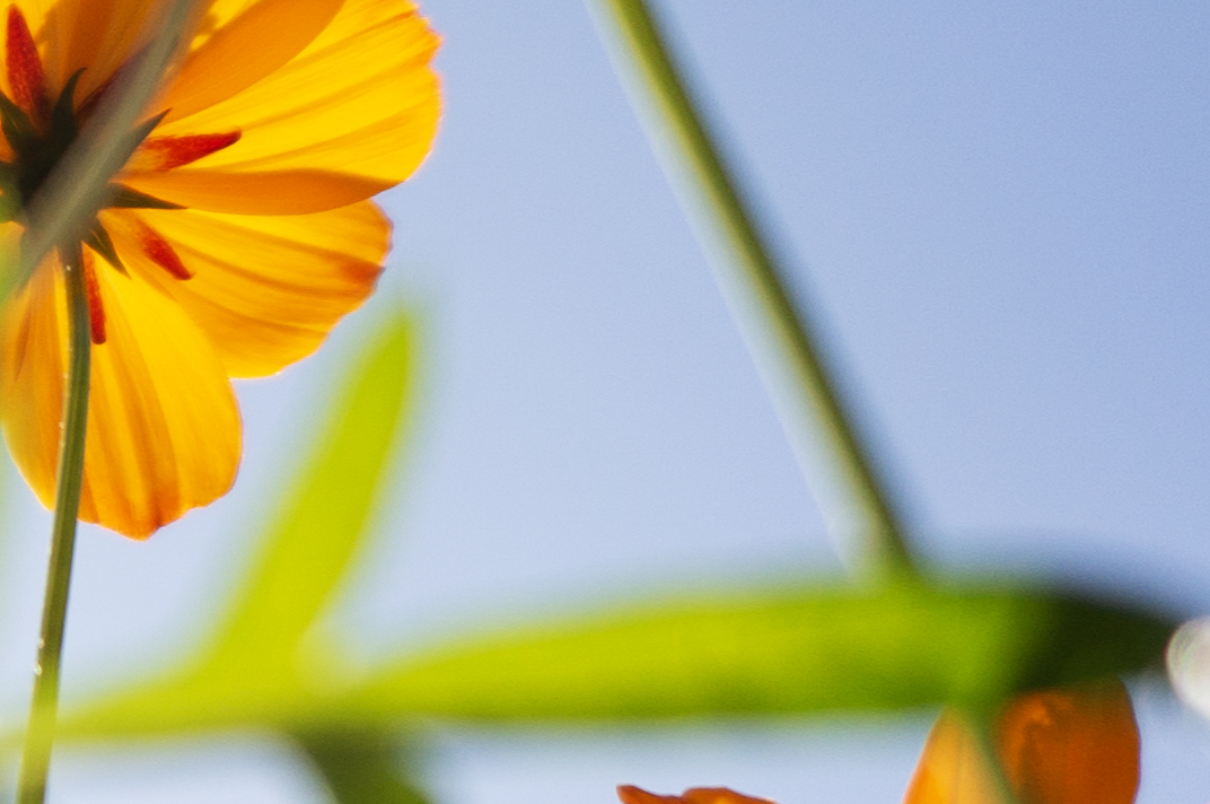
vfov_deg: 12.4
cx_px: -1134
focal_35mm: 110
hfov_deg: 15.3
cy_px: 296
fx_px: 3693
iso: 100
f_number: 3.5
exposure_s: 1/1250
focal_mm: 16
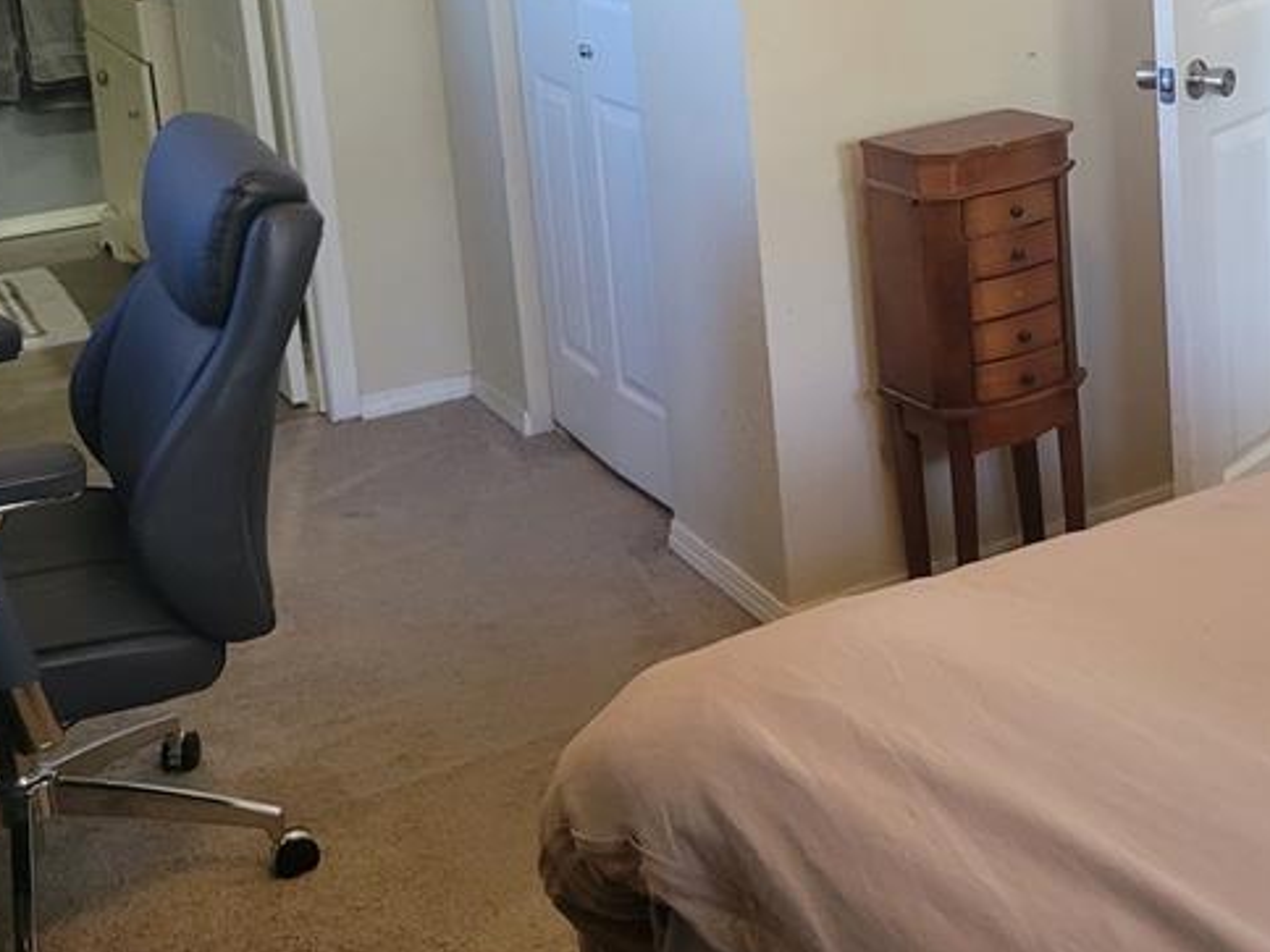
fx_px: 2018
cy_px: 52
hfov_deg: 33.9
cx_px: 1010
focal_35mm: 55
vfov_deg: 25.5
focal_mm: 5.4
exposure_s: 1/120
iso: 320
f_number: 1.8
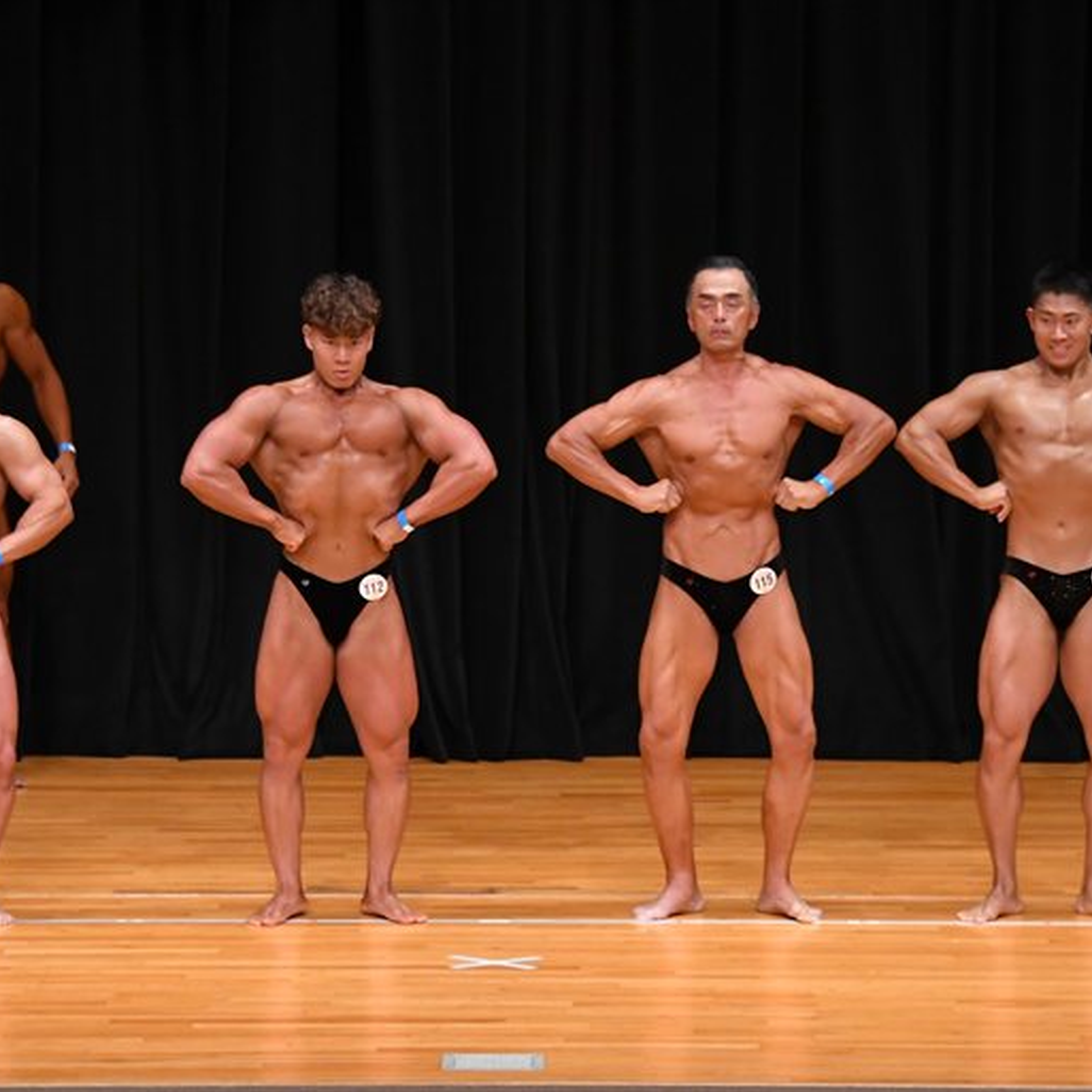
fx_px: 8387
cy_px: 545
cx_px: 529
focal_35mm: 235
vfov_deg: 7.4
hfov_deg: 7.4
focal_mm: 122
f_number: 5.6
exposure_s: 1/400
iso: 3200
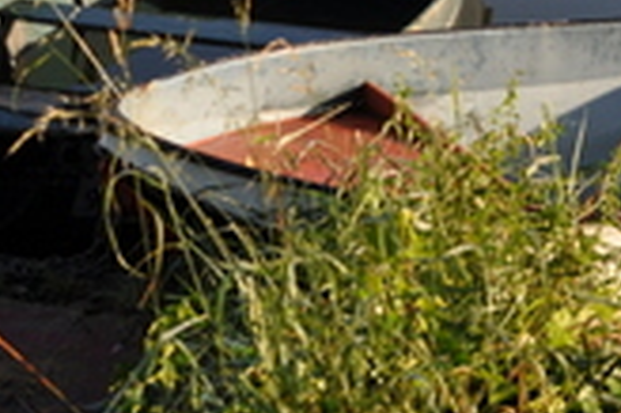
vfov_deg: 9.9
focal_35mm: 129
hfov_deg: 15.7
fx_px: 2223
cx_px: 541
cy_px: -381
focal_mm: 22
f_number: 8
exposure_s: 1/200
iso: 200
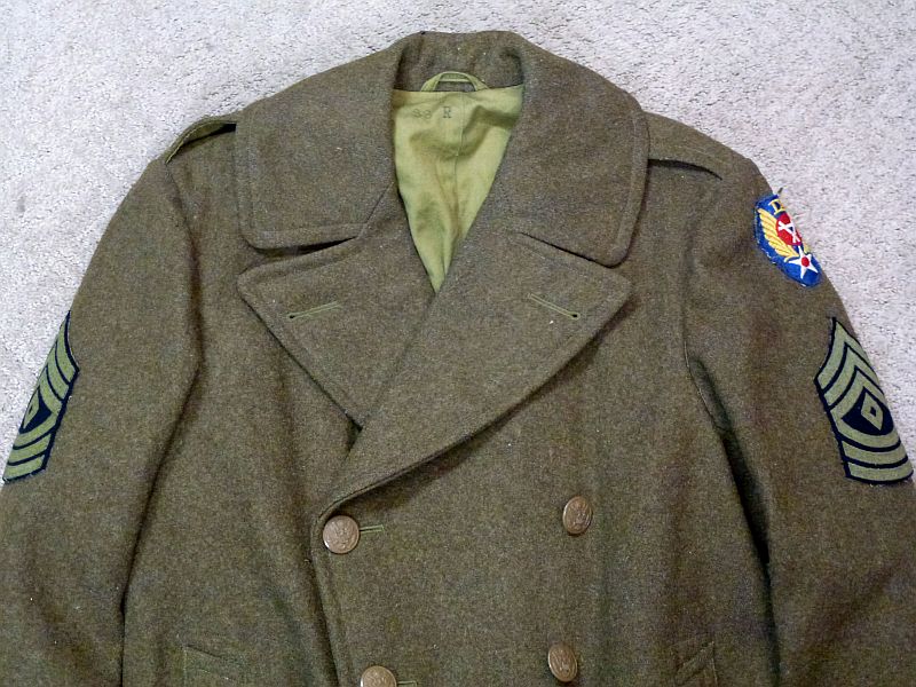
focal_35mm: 52
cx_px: 458
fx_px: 1376
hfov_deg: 36.8
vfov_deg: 28.0
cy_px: 344
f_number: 4.3
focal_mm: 9.4
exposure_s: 1/50
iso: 800
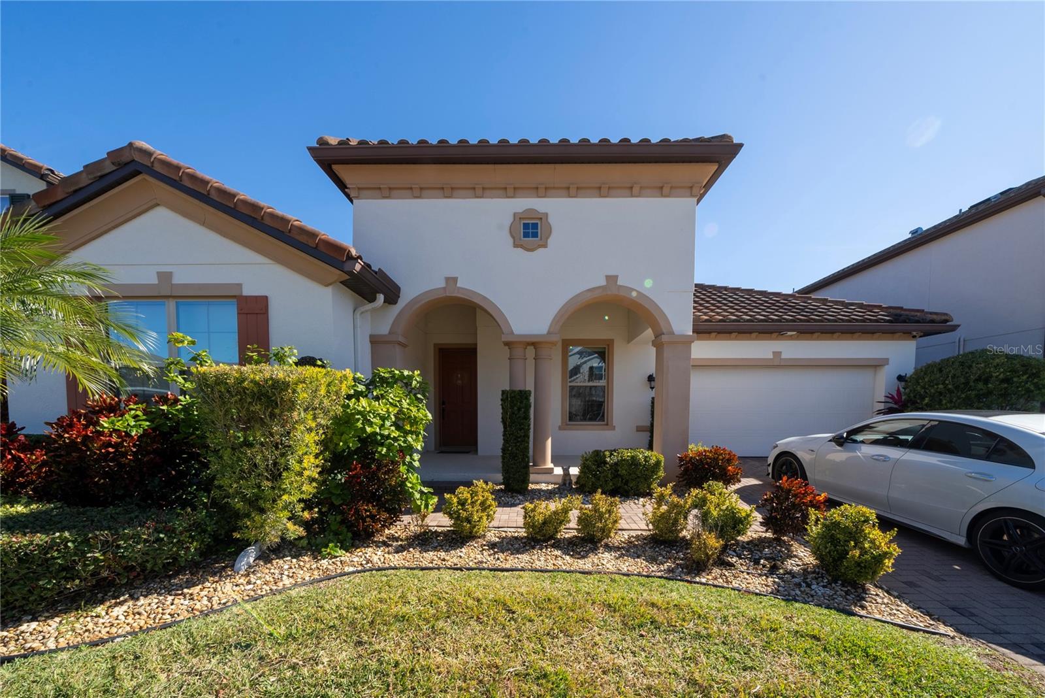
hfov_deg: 112.6
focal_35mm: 12
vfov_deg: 90.1
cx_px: 522
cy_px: 349
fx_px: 348
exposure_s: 1/80
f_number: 14
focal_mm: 12
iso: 200
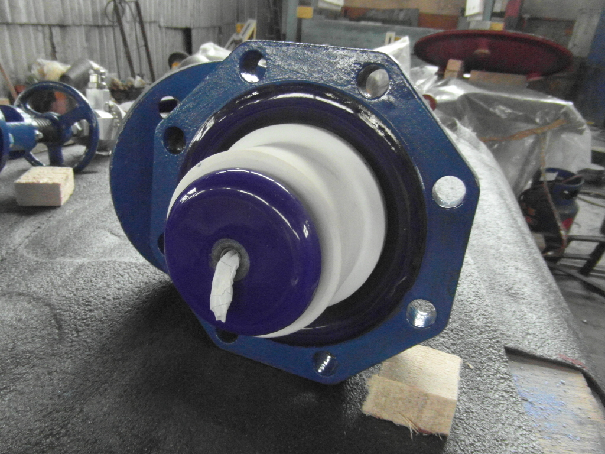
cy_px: 227
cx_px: 302
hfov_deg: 71.6
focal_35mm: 24
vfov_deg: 56.8
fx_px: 419
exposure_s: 1/30
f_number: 3.2
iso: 640
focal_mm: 4
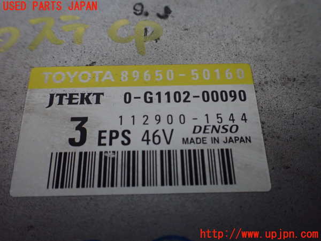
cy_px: 120
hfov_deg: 60.0
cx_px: 160
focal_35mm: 30
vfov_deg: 46.8
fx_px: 278
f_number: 2.3
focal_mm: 5.4
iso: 800
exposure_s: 1/60
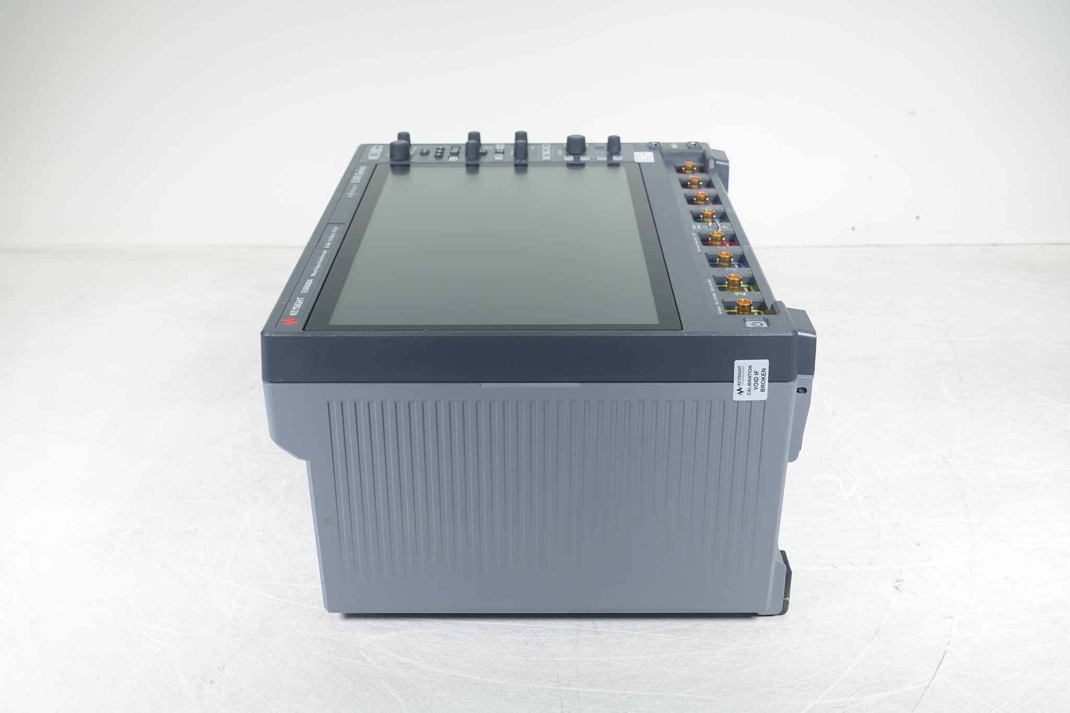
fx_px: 1337
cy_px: 356
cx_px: 535
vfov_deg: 29.9
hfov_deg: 43.6
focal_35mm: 45
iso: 125
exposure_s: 1/100
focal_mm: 16.39
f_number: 4
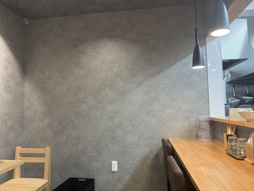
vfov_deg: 56.8
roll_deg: +1.1
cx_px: 127
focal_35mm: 24
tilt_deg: +3.8
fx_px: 176
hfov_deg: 71.6
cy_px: 96
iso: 250
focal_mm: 6.76
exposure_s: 1/120
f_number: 1.78
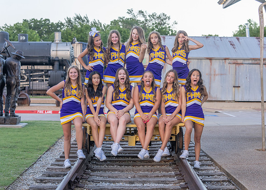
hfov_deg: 25.0
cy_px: 100
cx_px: 136
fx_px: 599
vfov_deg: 18.0
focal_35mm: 79
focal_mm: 70
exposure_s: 1/320
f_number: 4
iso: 640
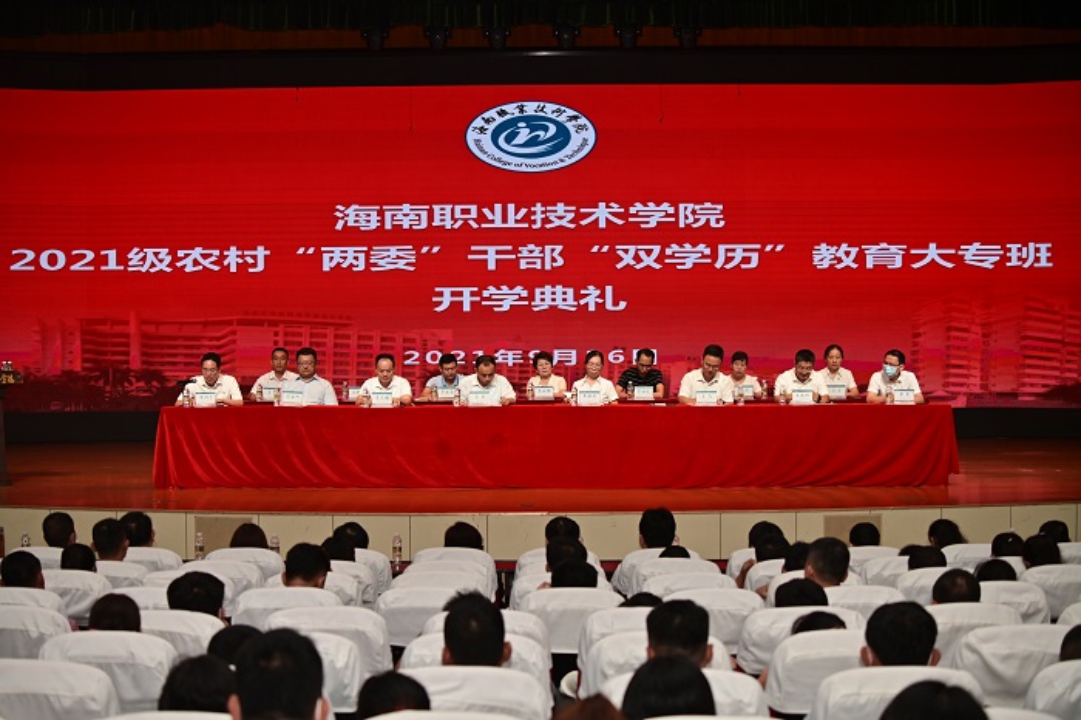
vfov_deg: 22.6
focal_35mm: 60
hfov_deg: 33.4
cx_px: 540
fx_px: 1801
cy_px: 360
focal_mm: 60
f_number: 4.5
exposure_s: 1/160
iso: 640
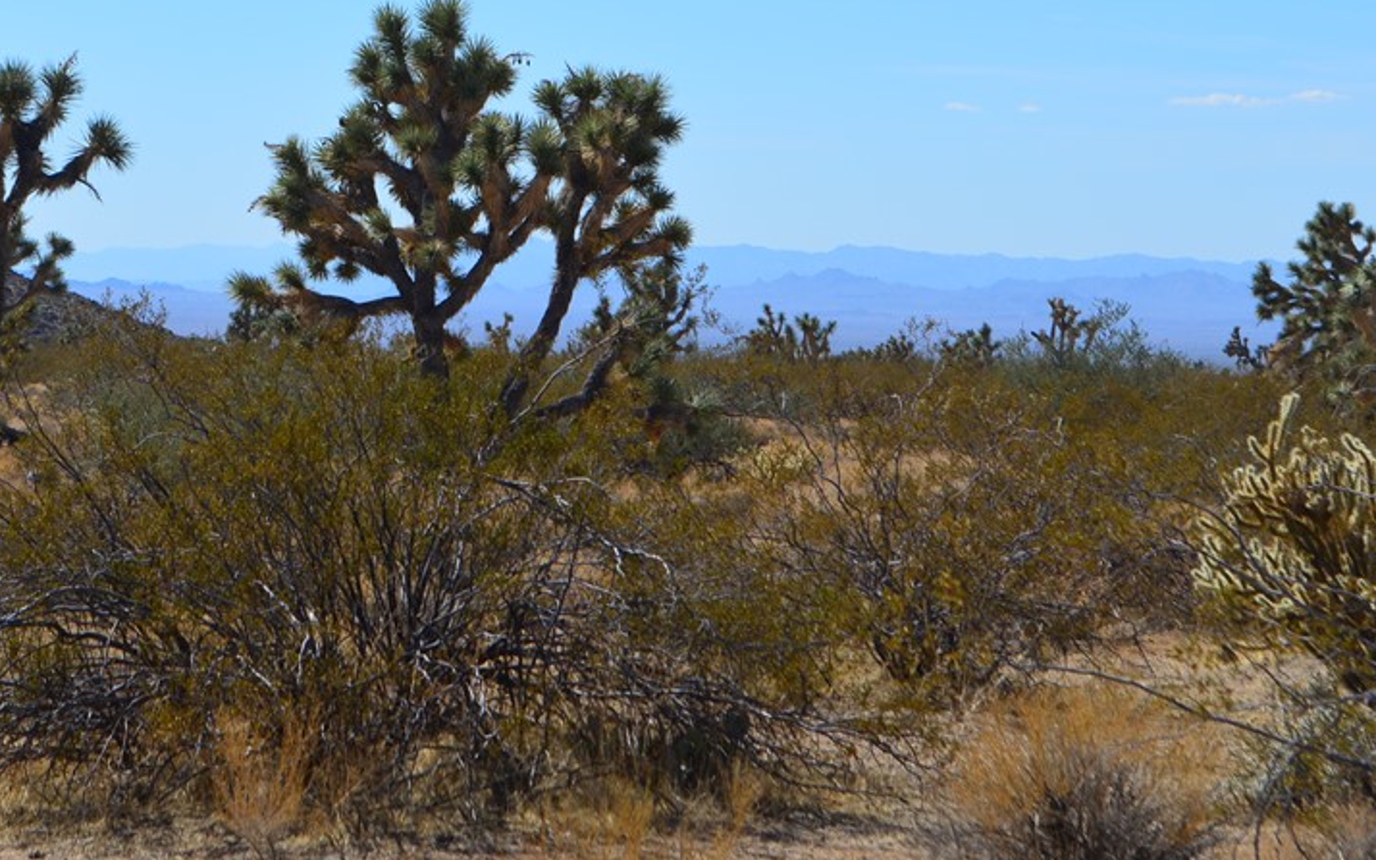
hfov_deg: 16.3
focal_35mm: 128
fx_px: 4791
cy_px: 191
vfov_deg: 10.2
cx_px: 470
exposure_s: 1/400
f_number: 11
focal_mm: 55
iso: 200
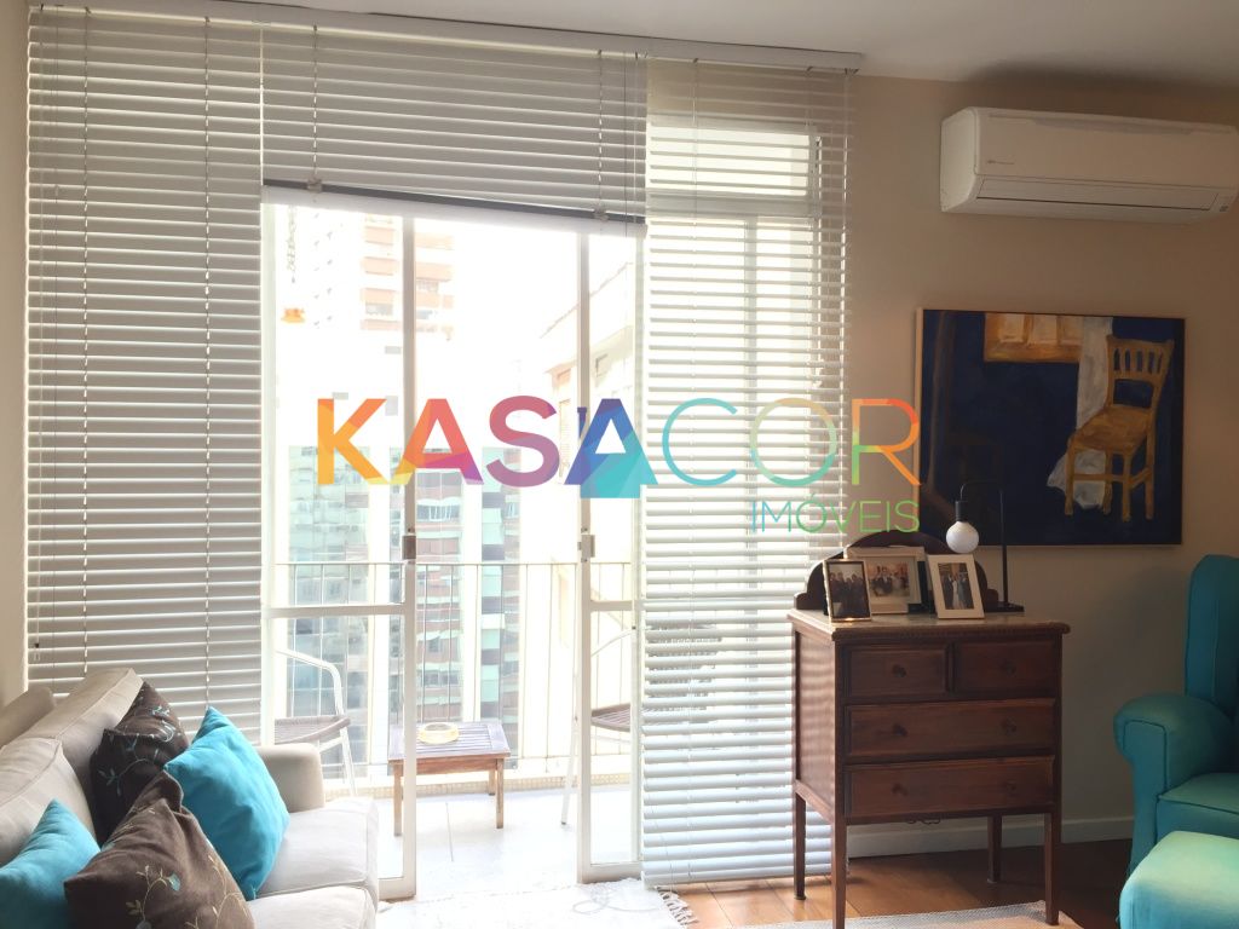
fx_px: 1038
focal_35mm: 29
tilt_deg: -0.6
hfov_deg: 61.7
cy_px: 464
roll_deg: -1.6
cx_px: 620
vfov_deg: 48.2
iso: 64
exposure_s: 1/30
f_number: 2.2
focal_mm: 4.15
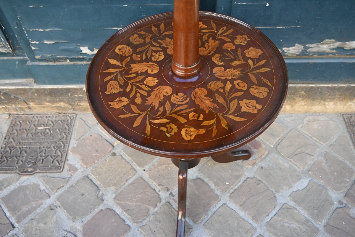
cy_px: 118
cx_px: 178
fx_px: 311
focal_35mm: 32
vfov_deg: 41.7
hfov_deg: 59.5
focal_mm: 21
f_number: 4
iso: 400
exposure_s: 1/250
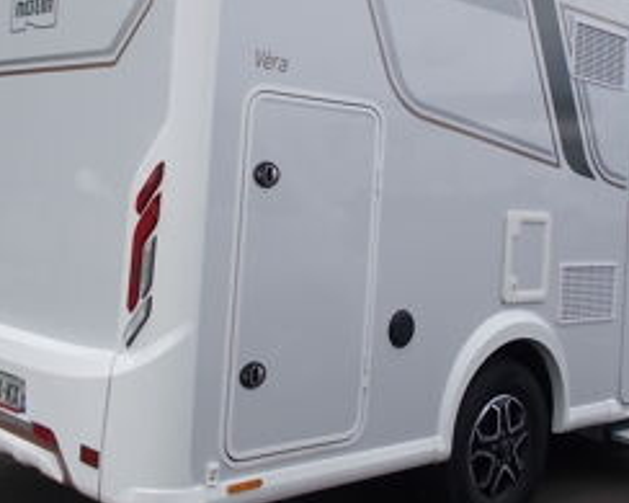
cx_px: 363
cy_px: 150
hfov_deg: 37.3
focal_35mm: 50
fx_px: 930
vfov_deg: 29.9
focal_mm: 4.6
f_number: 8
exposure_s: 1/125
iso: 80
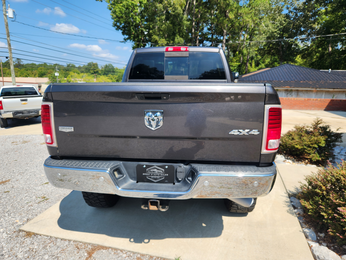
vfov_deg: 58.9
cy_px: 130
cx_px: 173
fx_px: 230
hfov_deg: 73.9
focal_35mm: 23
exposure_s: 1/1123
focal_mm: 5.4
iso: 20
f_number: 1.8
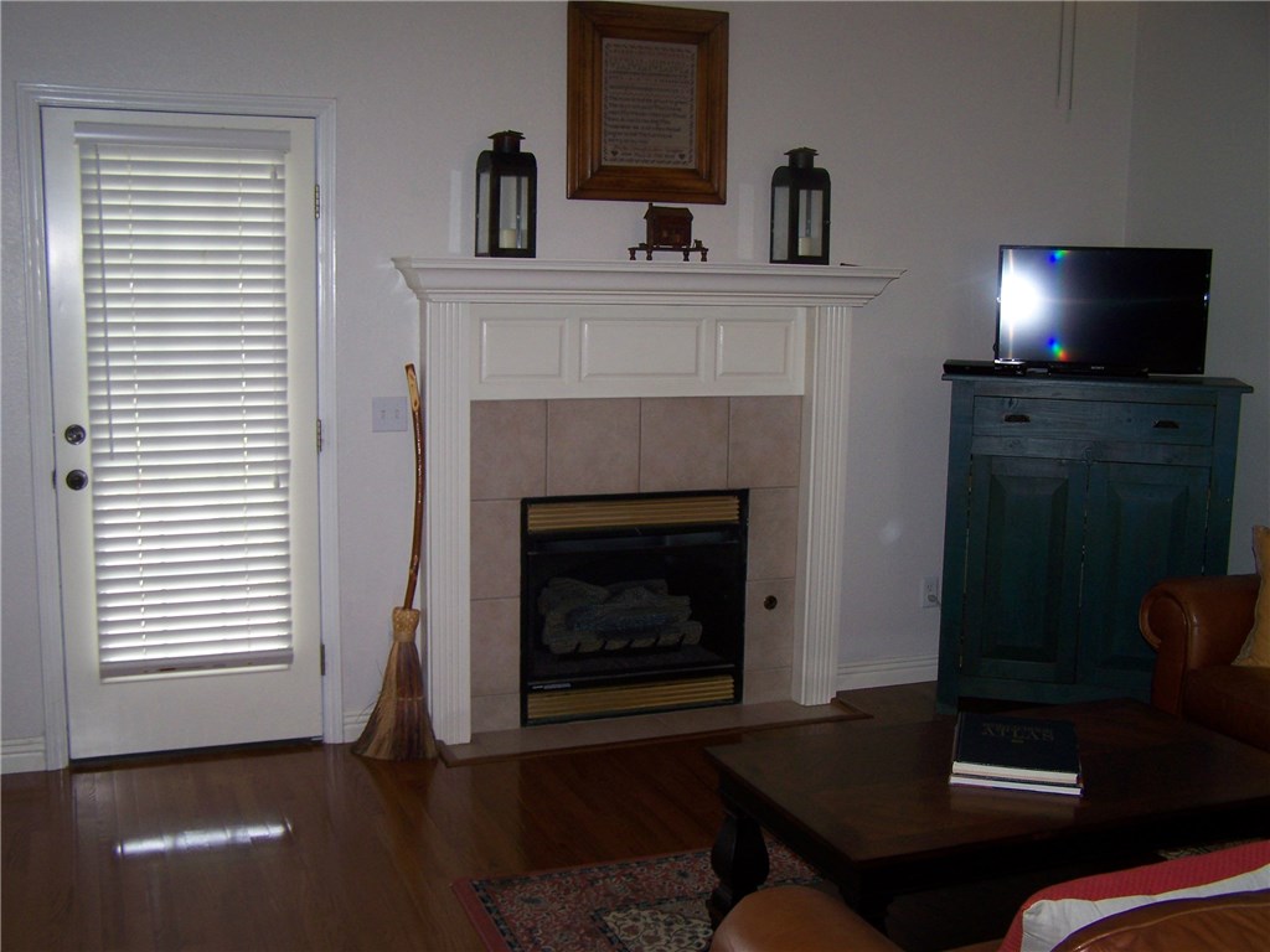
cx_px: 635
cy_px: 476
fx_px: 1394
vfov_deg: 37.7
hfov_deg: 49.0
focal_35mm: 38
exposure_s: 1/60
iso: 80
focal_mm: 6.3
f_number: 2.8
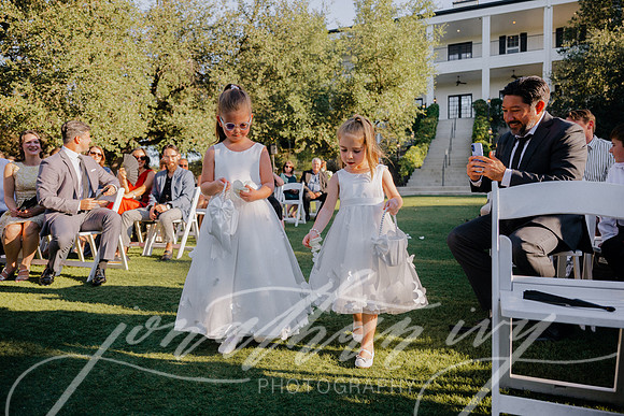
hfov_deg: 73.7
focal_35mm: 24
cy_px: 208
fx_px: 416
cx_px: 312
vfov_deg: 53.2
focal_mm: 24
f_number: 2.8
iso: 200
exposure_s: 1/2000
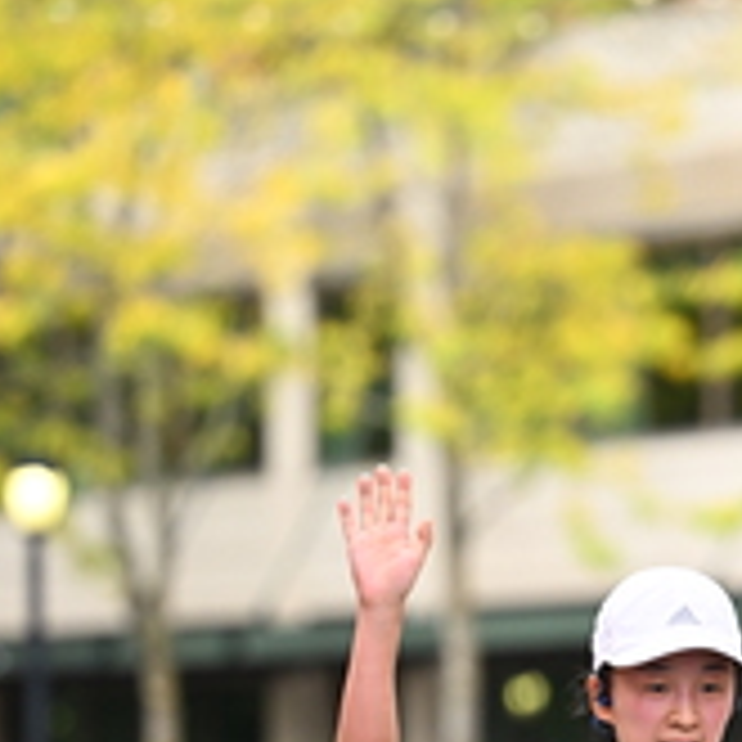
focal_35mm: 397
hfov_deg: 4.4
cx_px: 722
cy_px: 755
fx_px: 9628
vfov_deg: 4.4
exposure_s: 1/1600
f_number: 2.8
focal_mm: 140
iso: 1000
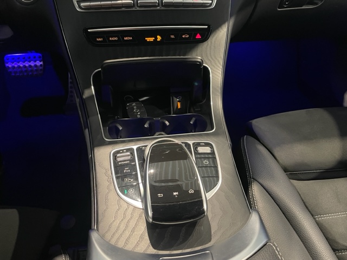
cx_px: 174
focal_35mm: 26
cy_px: 130
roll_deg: -2.4
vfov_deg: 53.1
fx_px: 261
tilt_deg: -42.3
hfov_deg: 67.3
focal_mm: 4.2
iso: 500
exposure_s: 1/25
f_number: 1.6
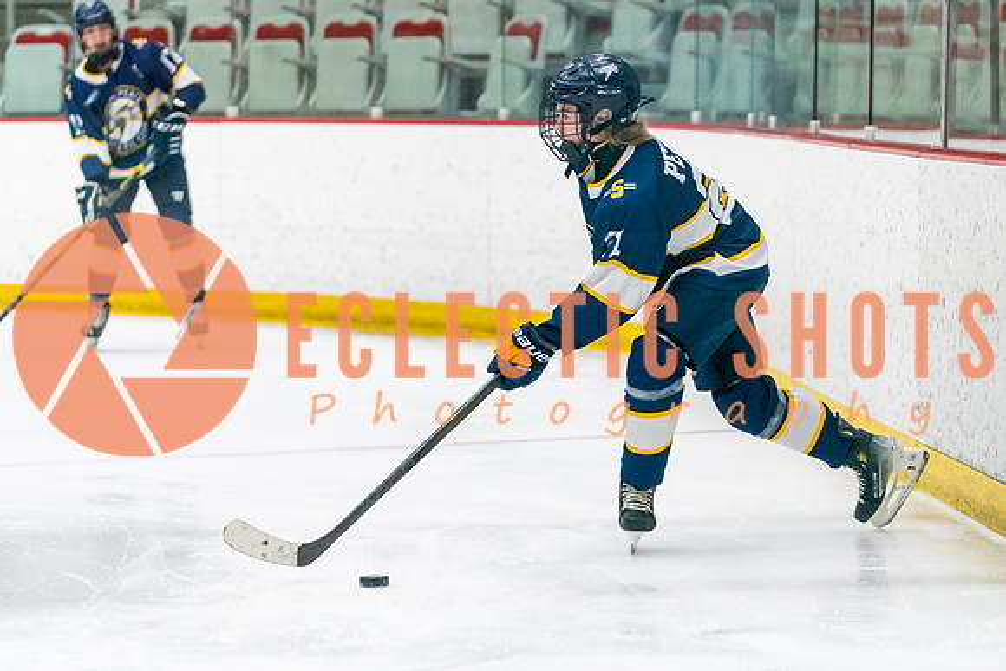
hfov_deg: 12.8
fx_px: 4487
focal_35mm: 161
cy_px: 302
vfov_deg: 8.6
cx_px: 565
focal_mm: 103
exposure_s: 1/1250
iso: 3200
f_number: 2.8
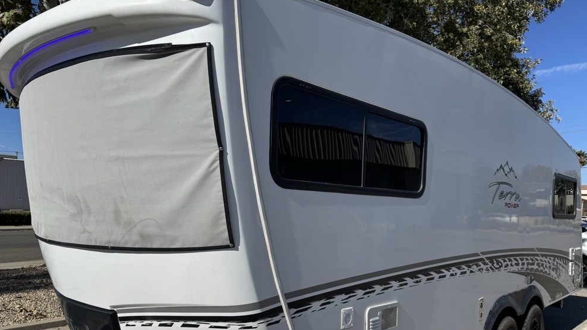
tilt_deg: -0.3
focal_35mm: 27
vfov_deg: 42.6
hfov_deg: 69.9
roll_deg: -0.9
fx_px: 420
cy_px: 205
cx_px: 290
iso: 80
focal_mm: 6.76
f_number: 1.78
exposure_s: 1/7937
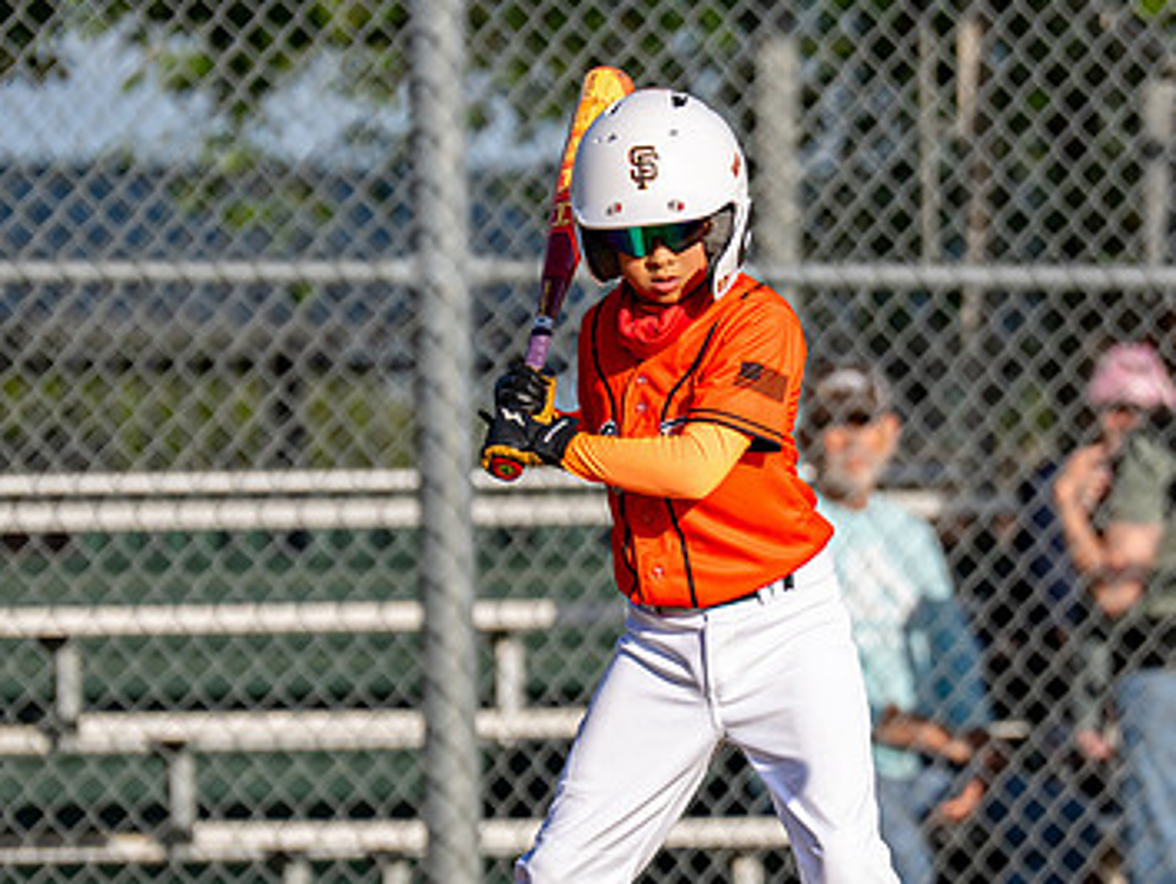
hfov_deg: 3.2
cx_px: 712
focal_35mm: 617
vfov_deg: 2.4
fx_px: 20975
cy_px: 521
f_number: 2.8
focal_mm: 200
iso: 160
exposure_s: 1/3200
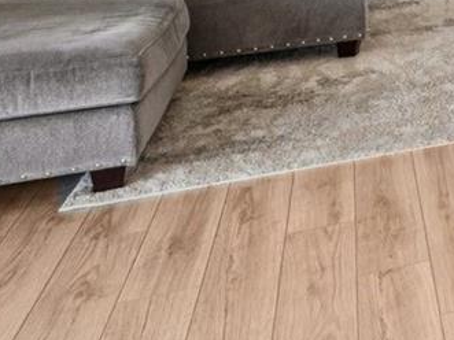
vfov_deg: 19.2
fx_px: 852
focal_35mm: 65
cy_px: -197
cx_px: 886
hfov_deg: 19.2
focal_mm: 14
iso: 400
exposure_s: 1/20
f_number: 8
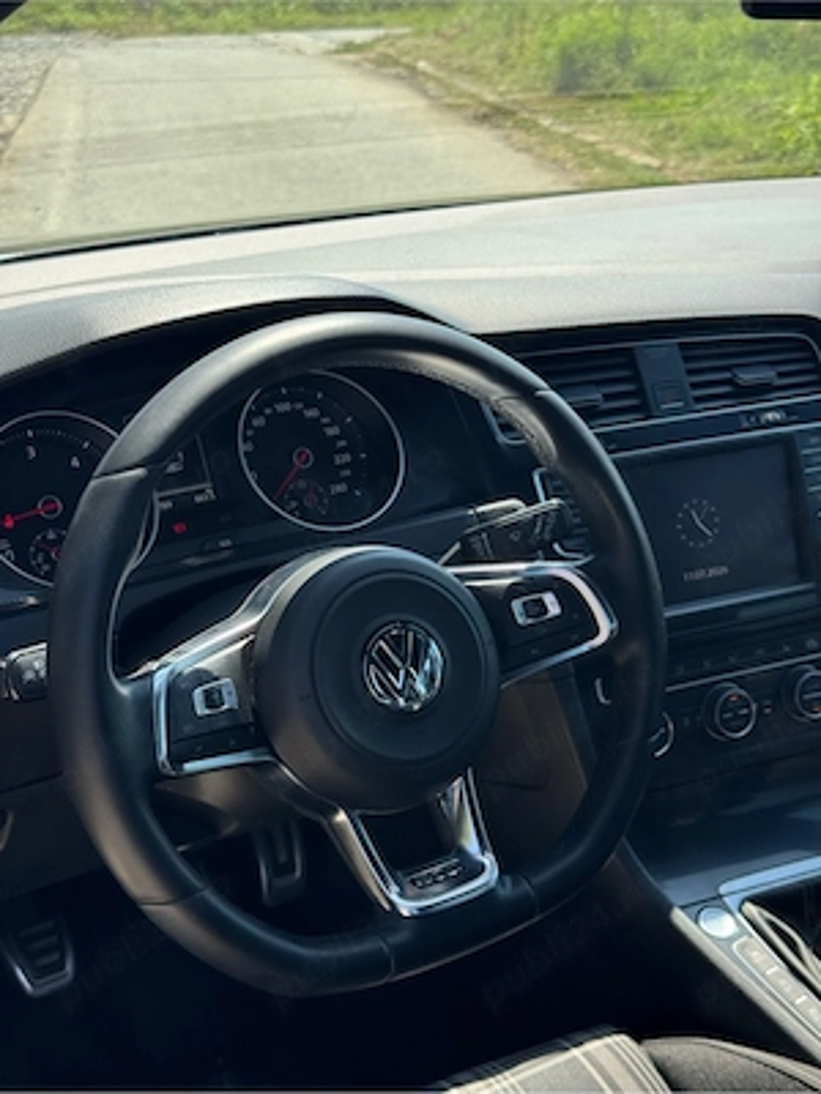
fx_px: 1518
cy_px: 547
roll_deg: +0.1
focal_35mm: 48
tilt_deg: -21.1
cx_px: 410
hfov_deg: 30.3
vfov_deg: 39.7
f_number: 1.78
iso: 64
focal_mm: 6.76
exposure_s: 1/621
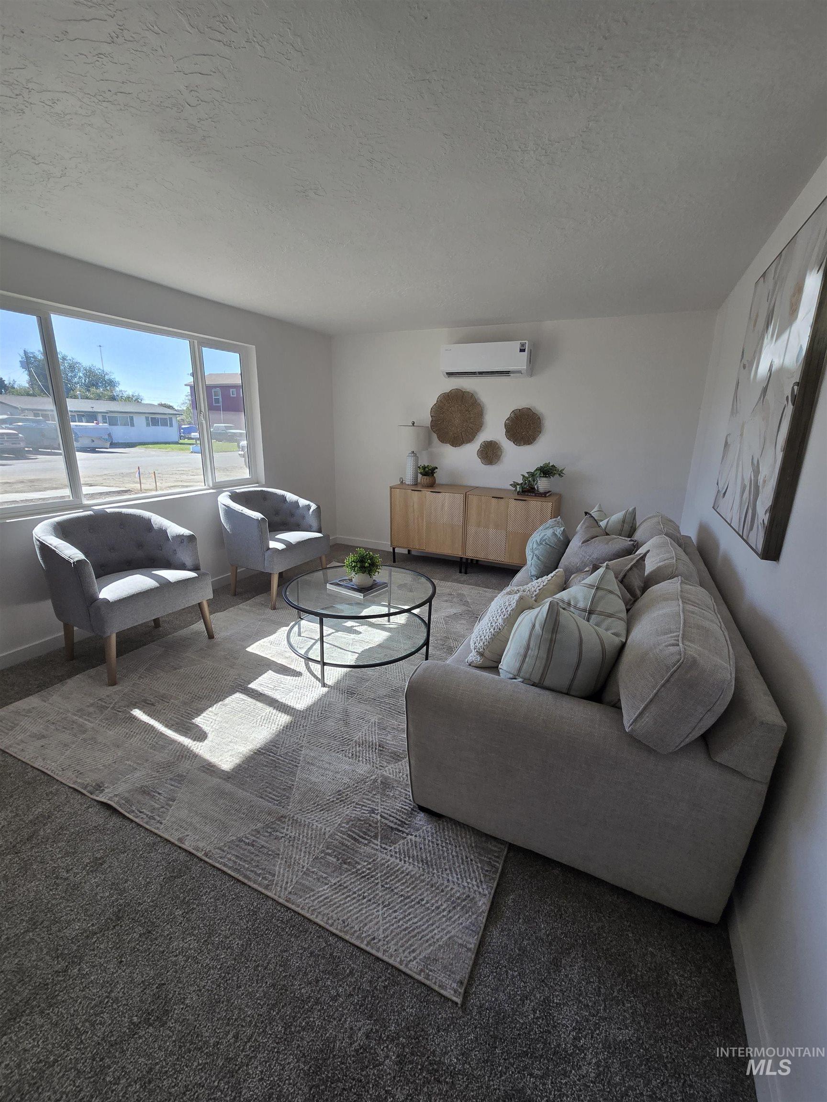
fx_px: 414
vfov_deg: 106.2
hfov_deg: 89.9
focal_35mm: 13
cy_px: 551
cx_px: 414
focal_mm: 2.2
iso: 50
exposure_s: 1/265
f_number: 2.2
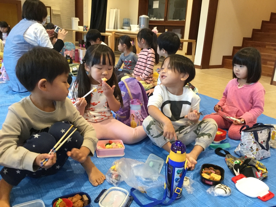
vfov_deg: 45.4
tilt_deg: -16.9
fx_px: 247
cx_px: 138
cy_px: 104
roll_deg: -5.4
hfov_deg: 58.4
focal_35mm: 31
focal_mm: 3.3
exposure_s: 1/30
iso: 125
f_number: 2.4
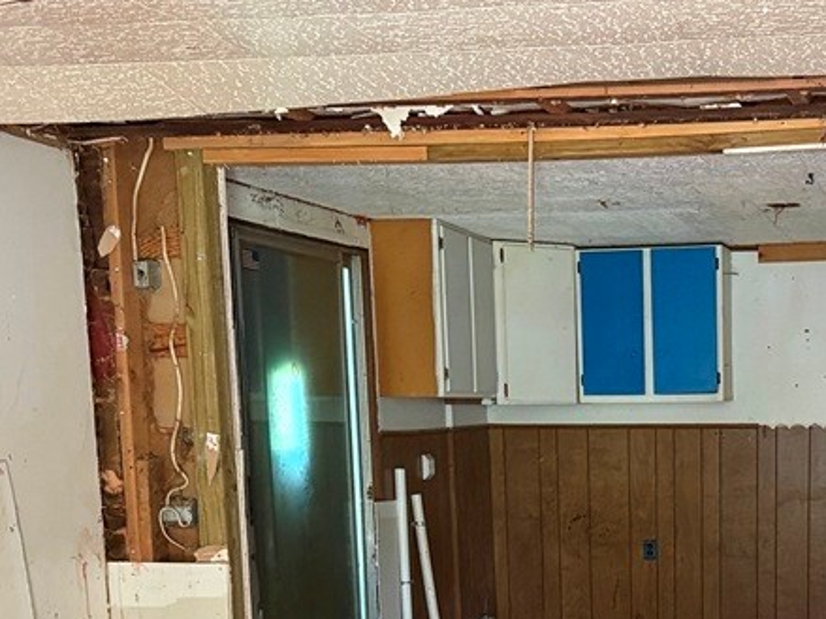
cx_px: 677
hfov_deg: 33.2
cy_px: 628
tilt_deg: -10.0
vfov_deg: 24.8
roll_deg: +1.2
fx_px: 1336
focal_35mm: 56
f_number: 1.78
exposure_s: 1/60
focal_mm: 6.76
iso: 400
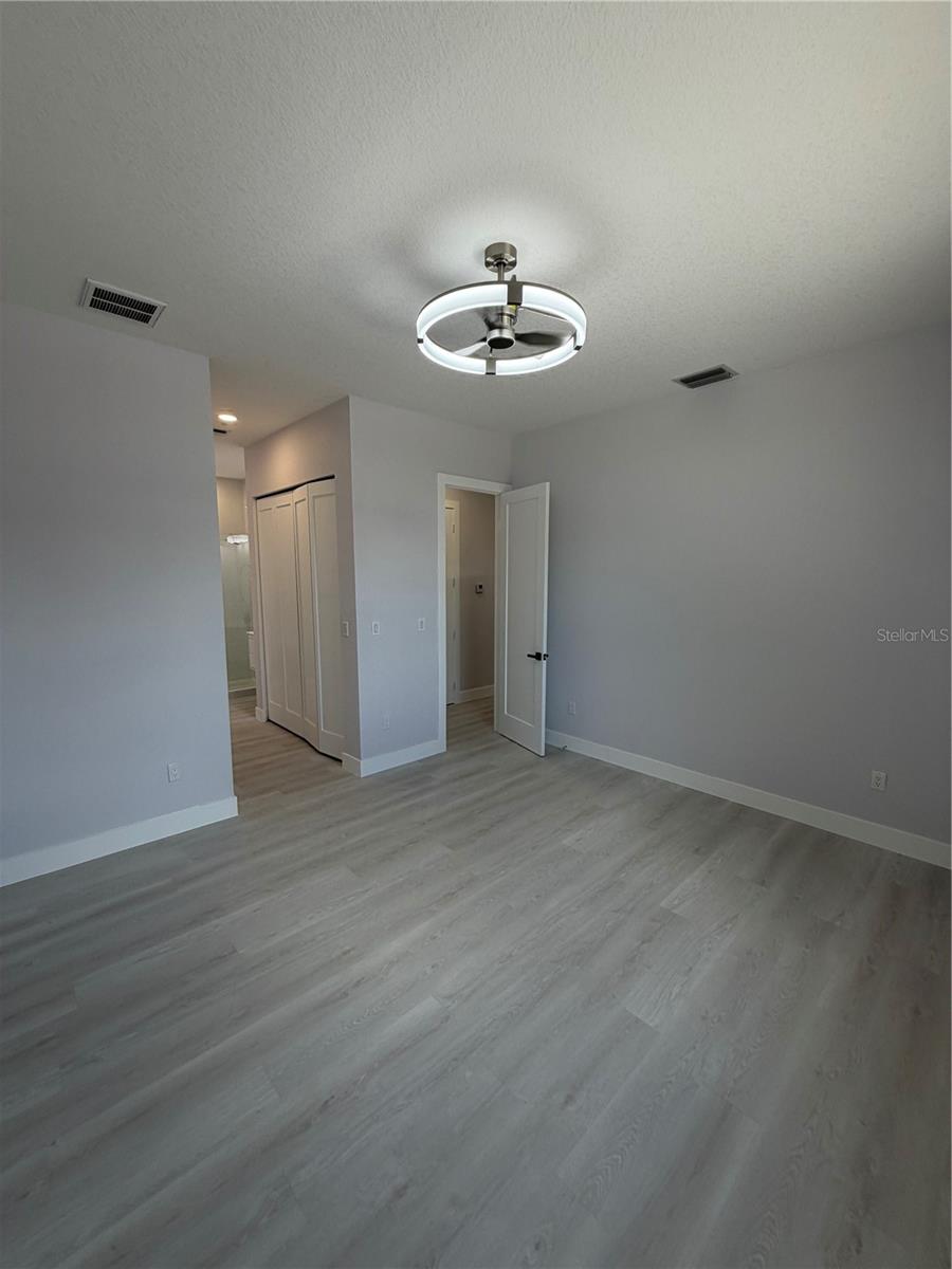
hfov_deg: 85.7
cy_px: 634
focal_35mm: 14
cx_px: 476
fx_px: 513
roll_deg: -0.3
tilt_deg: -7.0
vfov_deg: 102.1
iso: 64
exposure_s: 1/120
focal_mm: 2.22
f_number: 2.2
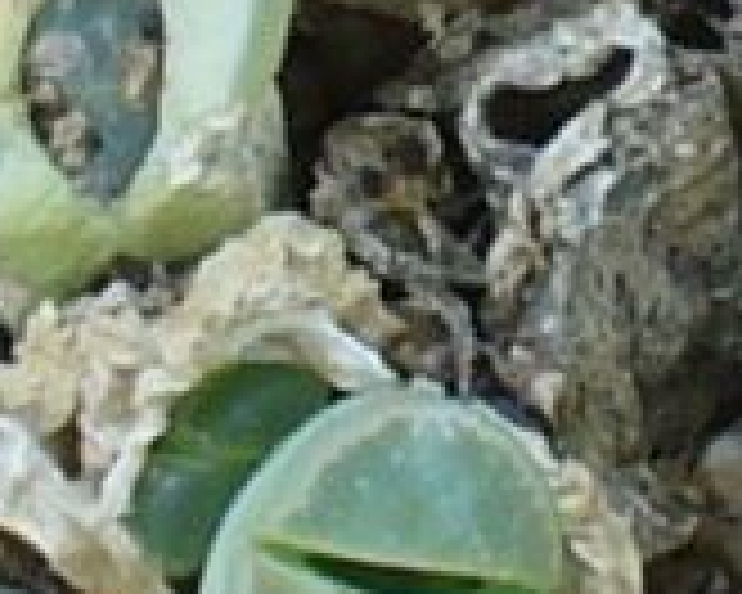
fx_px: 3689
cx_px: 1268
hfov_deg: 10.9
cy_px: 1022
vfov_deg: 8.9
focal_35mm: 168
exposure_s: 1/250
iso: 80
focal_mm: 6.1
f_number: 2.8
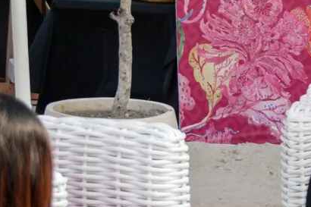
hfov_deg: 8.1
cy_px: 9
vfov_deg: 5.7
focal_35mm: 239
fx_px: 2064
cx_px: 678
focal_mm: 34.1
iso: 320
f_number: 2.8
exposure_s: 1/1250
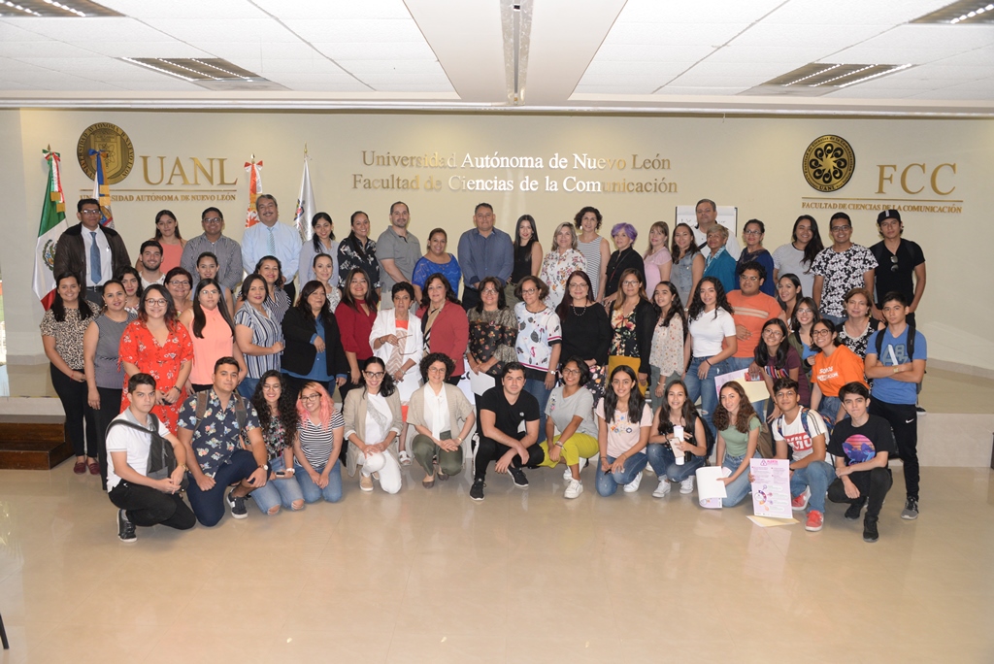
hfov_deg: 55.8
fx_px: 939
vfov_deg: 38.9
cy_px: 332
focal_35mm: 34
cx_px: 497
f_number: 6.3
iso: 1600
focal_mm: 34
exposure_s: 1/160
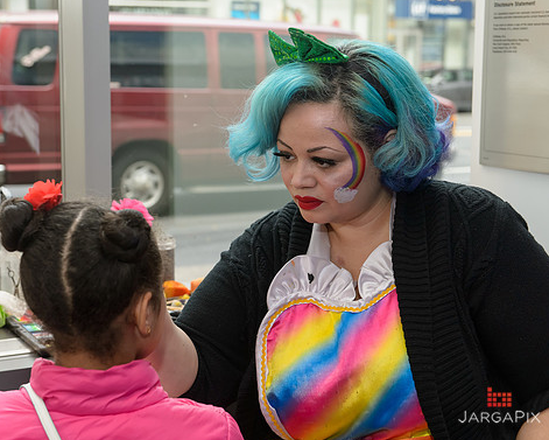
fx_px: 1089
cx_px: 232
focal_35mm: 67
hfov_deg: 28.3
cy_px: 223
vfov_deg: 22.8
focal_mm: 58
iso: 800
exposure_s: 1/160
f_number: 4.5
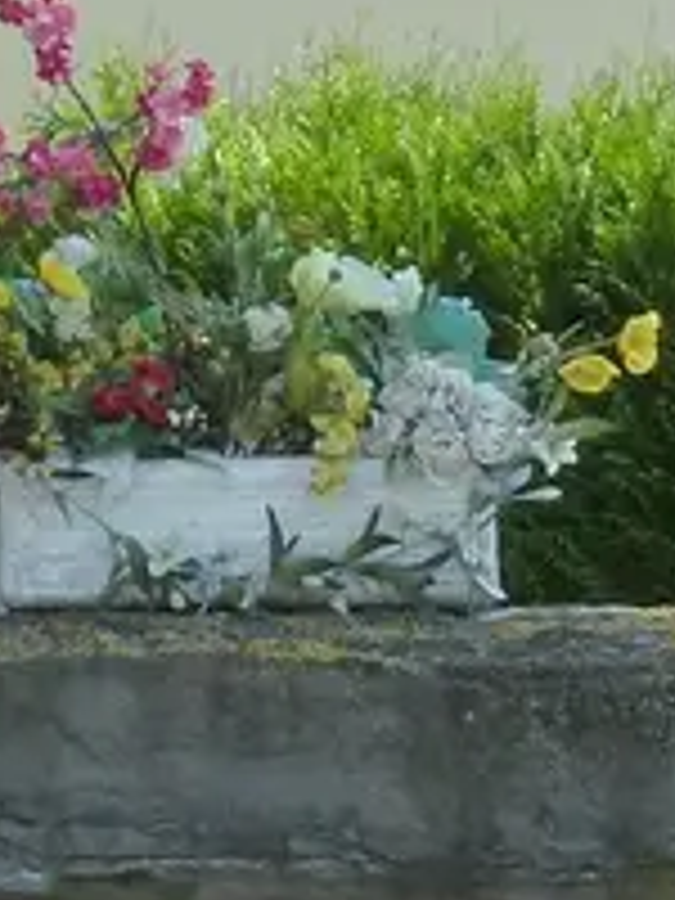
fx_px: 8138
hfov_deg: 4.7
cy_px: 117
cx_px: -626
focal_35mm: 313
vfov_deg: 6.3
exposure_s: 1/320
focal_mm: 8.7
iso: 160
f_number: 4.1
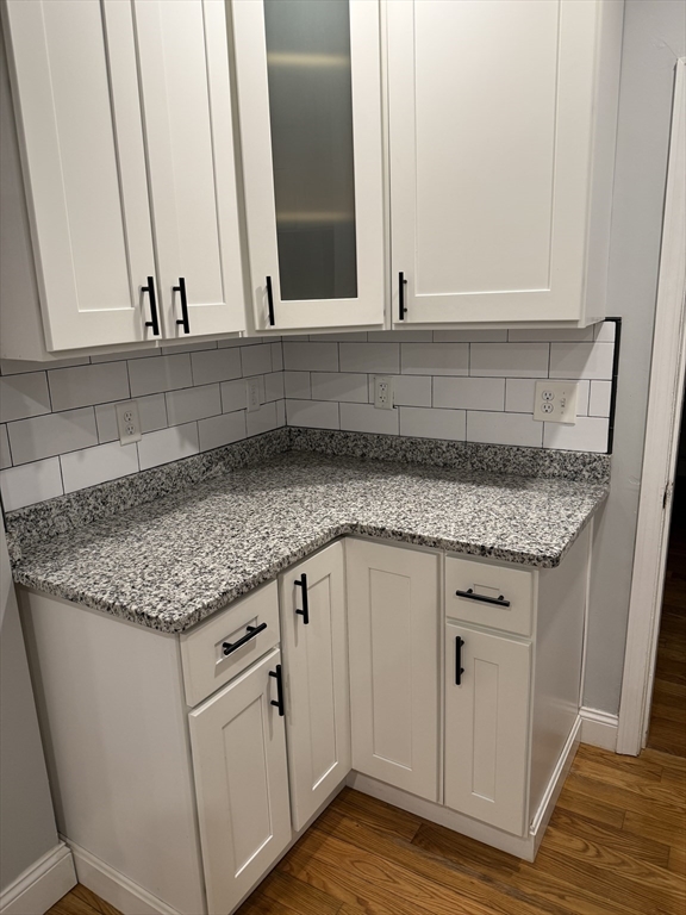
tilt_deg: -14.1
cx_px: 343
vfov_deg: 71.6
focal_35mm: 24
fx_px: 634
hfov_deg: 56.8
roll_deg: +0.7
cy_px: 458
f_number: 1.78
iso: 125
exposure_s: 1/60
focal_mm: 6.76
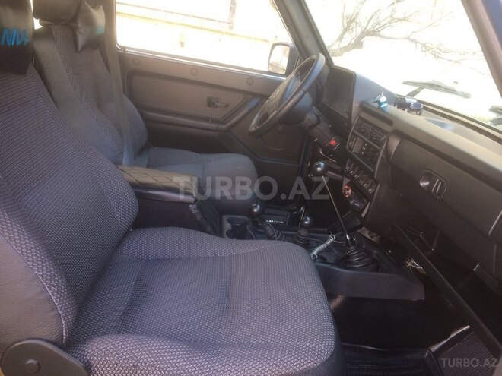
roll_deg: -11.1
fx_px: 421
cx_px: 251
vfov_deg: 48.2
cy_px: 188
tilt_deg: -15.6
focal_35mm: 29
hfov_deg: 61.7
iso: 32
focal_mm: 4.15
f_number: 2.2
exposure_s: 1/33
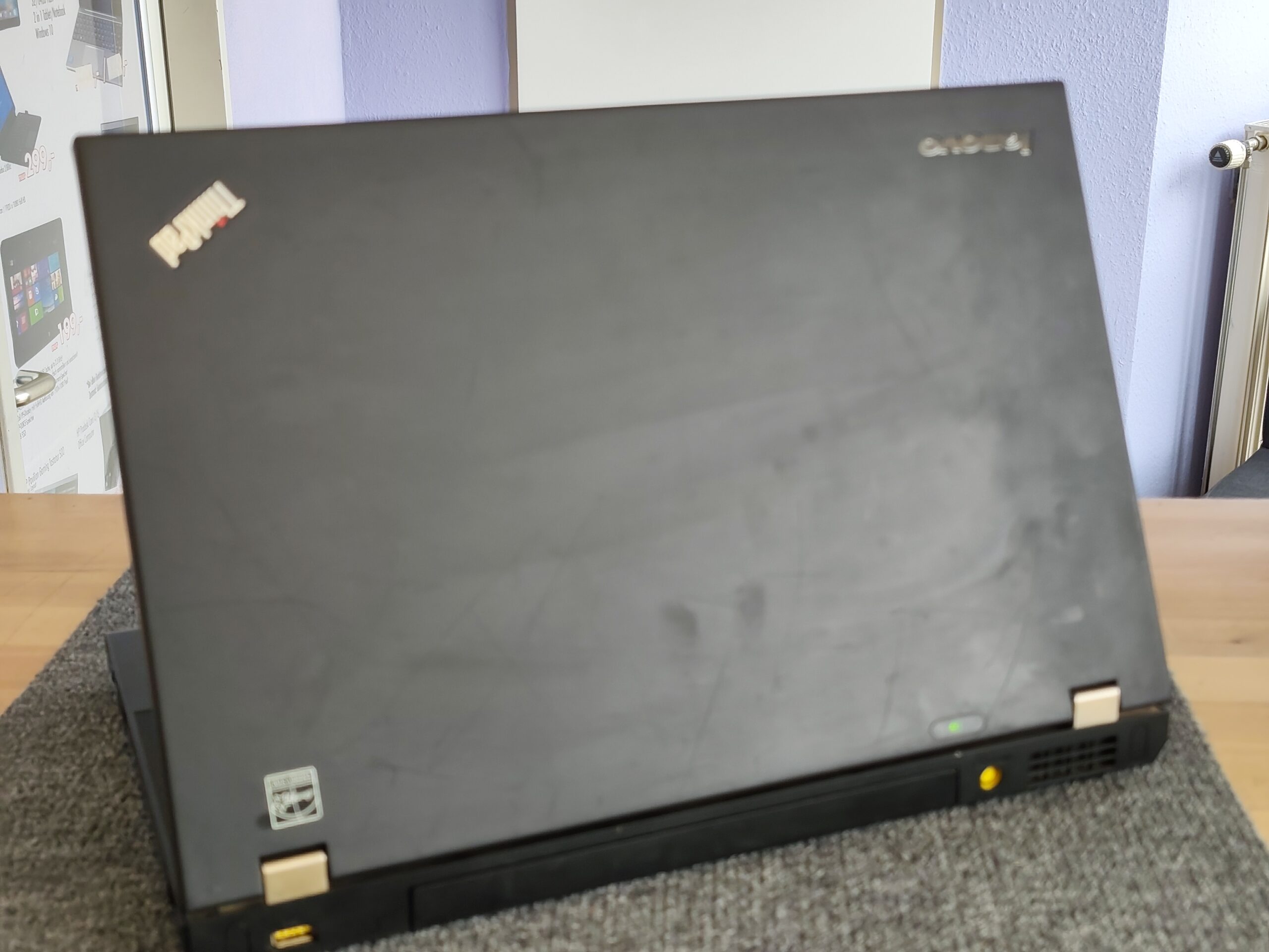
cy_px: 476
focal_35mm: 46
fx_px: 1686
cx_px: 634
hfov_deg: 41.2
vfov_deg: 31.5
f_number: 1.7
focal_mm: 6.07
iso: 200
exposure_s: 1/50
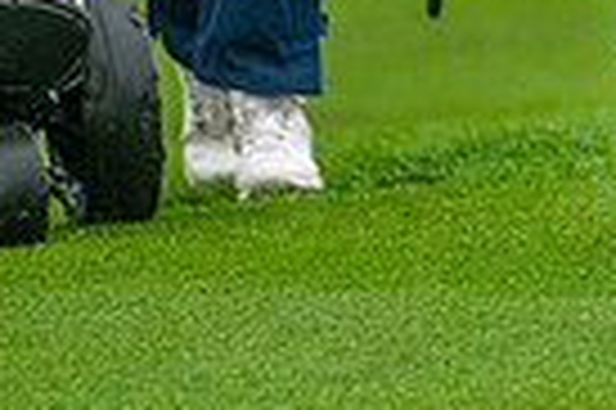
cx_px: 935
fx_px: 23038
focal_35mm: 1348
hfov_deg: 1.5
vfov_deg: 1.0
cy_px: -472
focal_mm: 300
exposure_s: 1/1600
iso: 800
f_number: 4
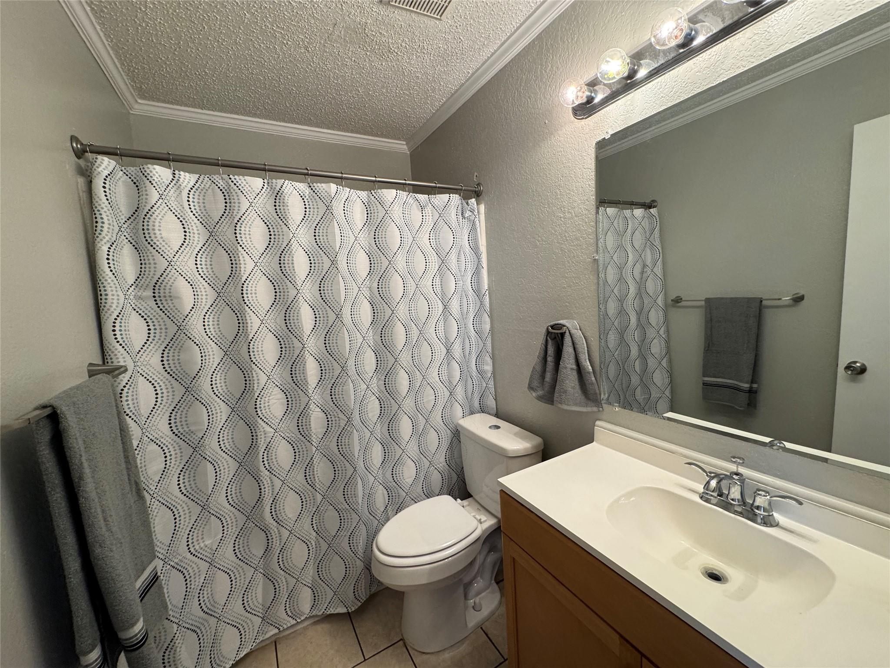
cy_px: 334
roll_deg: +3.5
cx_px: 445
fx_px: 360
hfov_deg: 102.1
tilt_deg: -6.8
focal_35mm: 14
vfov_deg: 85.7
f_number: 2.2
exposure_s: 1/120
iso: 200
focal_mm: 2.22
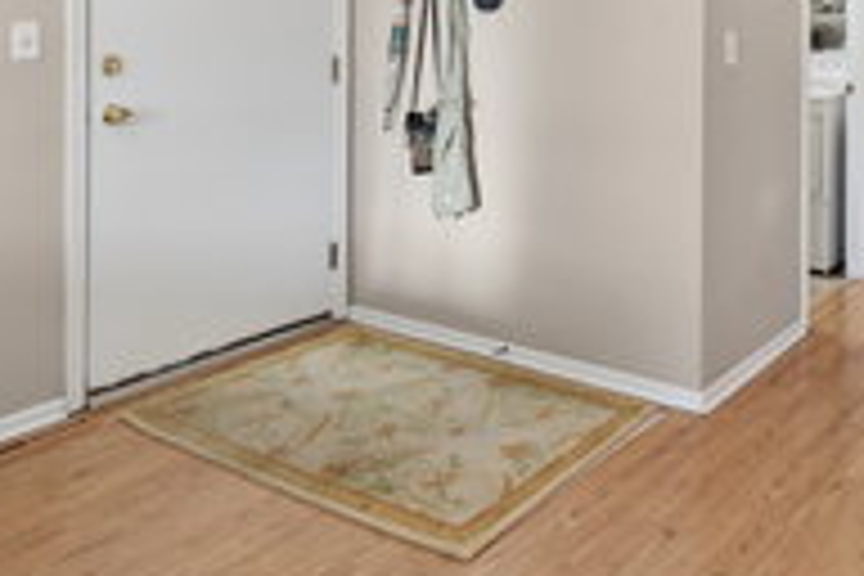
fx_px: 840
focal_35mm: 35
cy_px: 27
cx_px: 677
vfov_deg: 35.0
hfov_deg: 51.4
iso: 320
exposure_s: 1/15
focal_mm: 14
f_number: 9
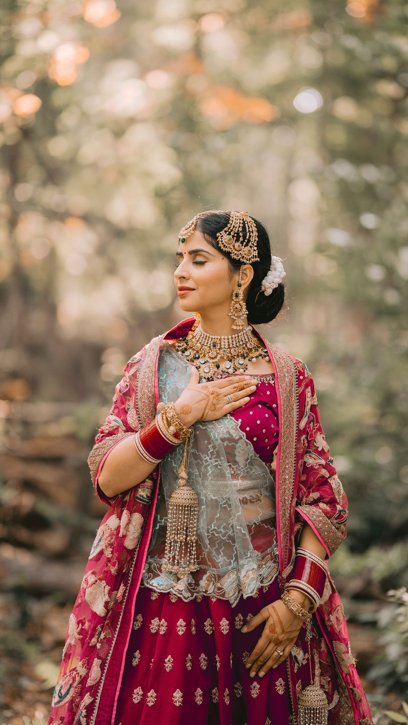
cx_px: 240
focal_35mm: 90
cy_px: 362
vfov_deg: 23.7
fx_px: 1731
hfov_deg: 13.4
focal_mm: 85
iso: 250
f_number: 1.6
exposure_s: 1/200
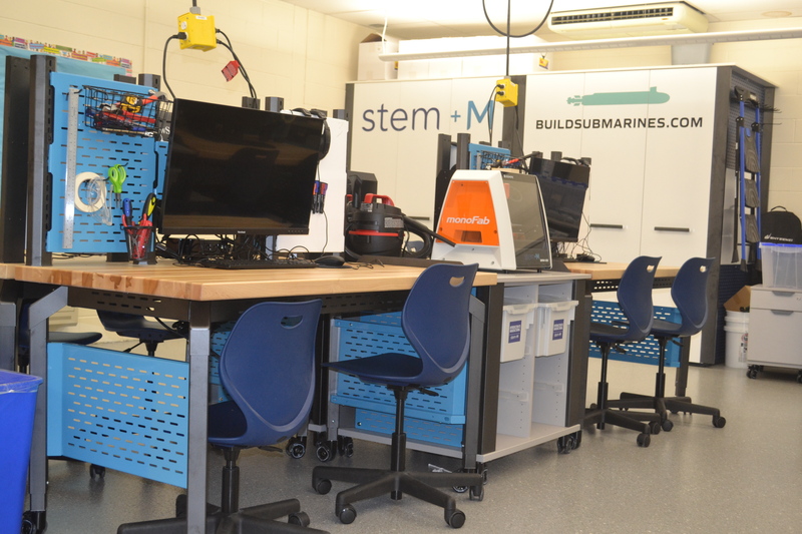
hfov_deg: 43.6
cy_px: 267
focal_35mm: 45
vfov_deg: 29.9
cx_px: 401
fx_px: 1002
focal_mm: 30
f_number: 4.5
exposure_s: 1/60
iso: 1000
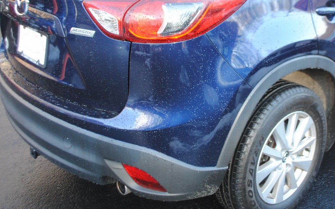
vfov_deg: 25.0
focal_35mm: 51
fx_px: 466
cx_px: 233
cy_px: 47
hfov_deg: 38.9
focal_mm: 20
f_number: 4.5
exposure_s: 1/80
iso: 200
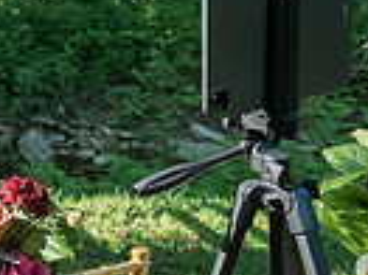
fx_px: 1296
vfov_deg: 11.8
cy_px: -79
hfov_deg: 14.1
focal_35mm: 122
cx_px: -323
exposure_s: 1/640
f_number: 4
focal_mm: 28
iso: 1000
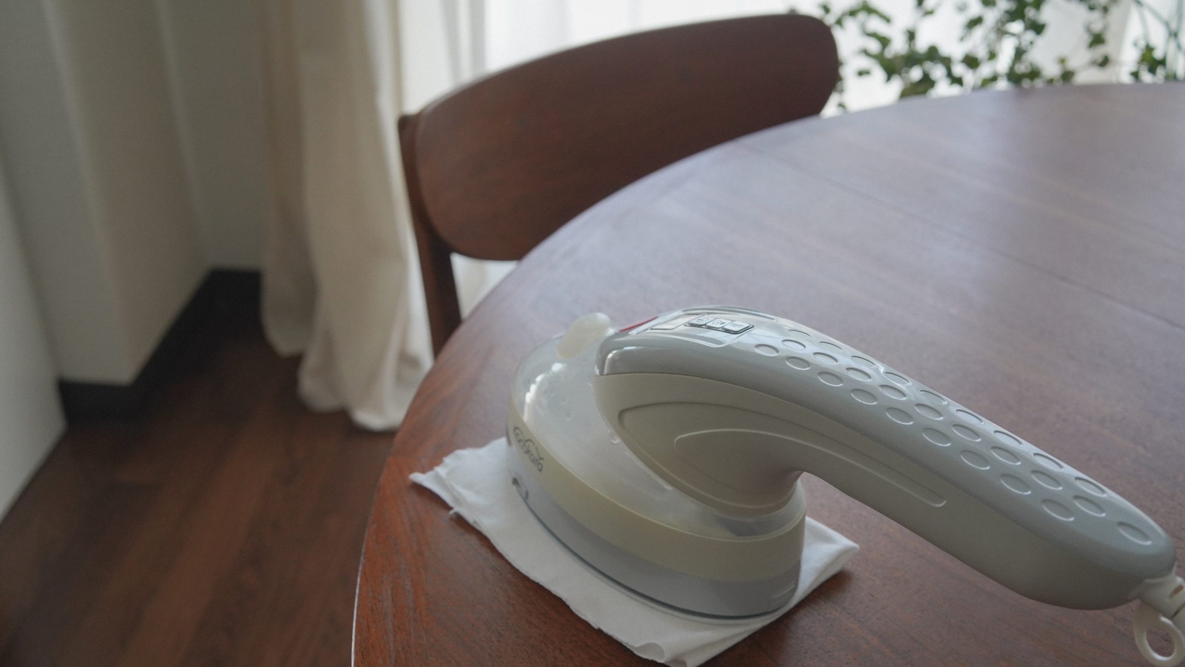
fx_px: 1163
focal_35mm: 37
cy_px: 389
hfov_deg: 54.0
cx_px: 590
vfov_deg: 31.9
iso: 1600
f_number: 6.3
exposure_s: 1/125
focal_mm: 35
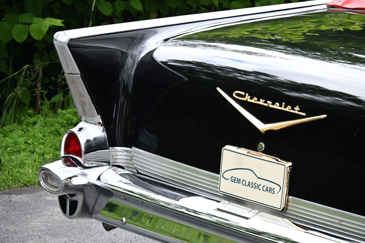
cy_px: 122
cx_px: 182
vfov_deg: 7.6
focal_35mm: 182
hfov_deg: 11.3
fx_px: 1840
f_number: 5.6
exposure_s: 1/125
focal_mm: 121
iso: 1000
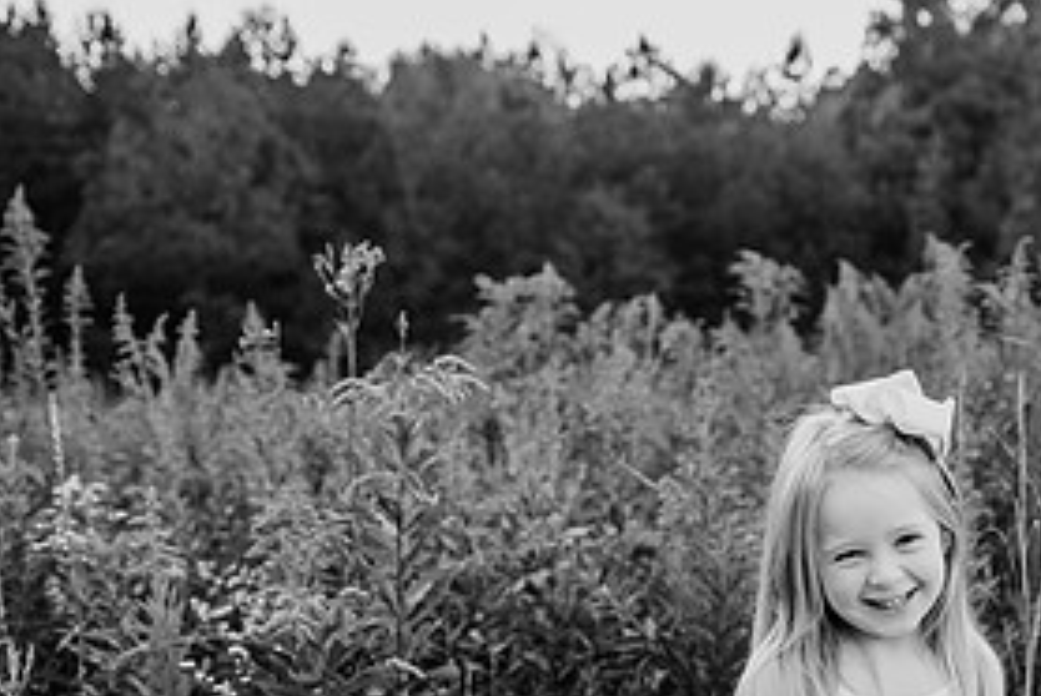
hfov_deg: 37.5
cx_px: 891
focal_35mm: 50
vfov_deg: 26.2
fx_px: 1447
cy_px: 619
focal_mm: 24
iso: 250
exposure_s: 1/800
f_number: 2.5
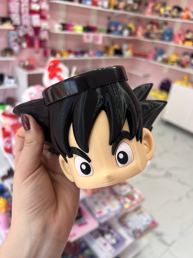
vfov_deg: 67.3
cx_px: 96
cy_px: 129
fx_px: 193
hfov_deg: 53.1
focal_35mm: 26
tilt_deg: -27.7
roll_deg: -7.6
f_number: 1.5
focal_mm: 5.7
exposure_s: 1/121
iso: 32
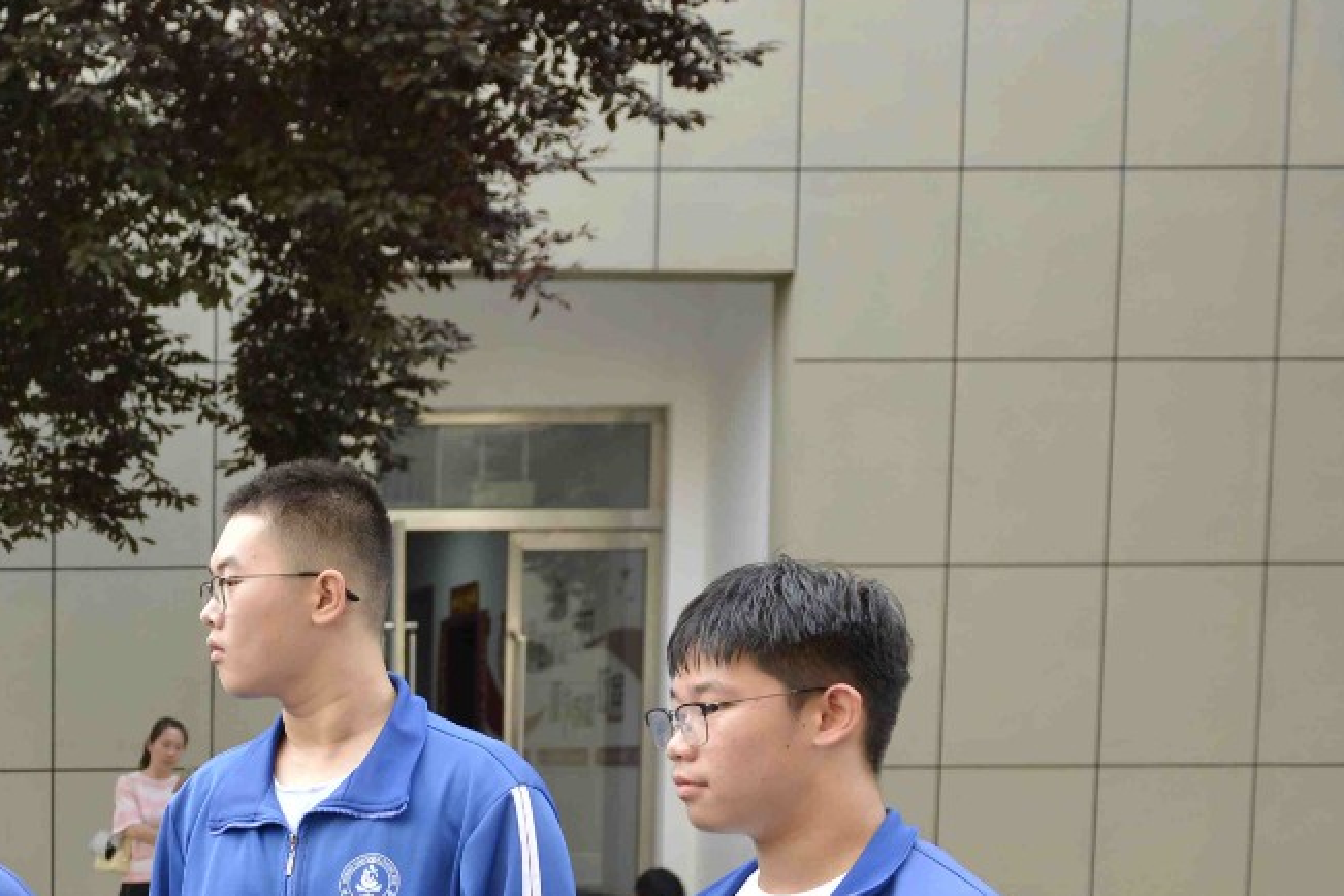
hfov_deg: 30.4
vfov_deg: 21.8
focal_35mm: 59
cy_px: 989
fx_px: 2202
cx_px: -134
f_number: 3.5
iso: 200
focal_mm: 24
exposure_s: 1/200
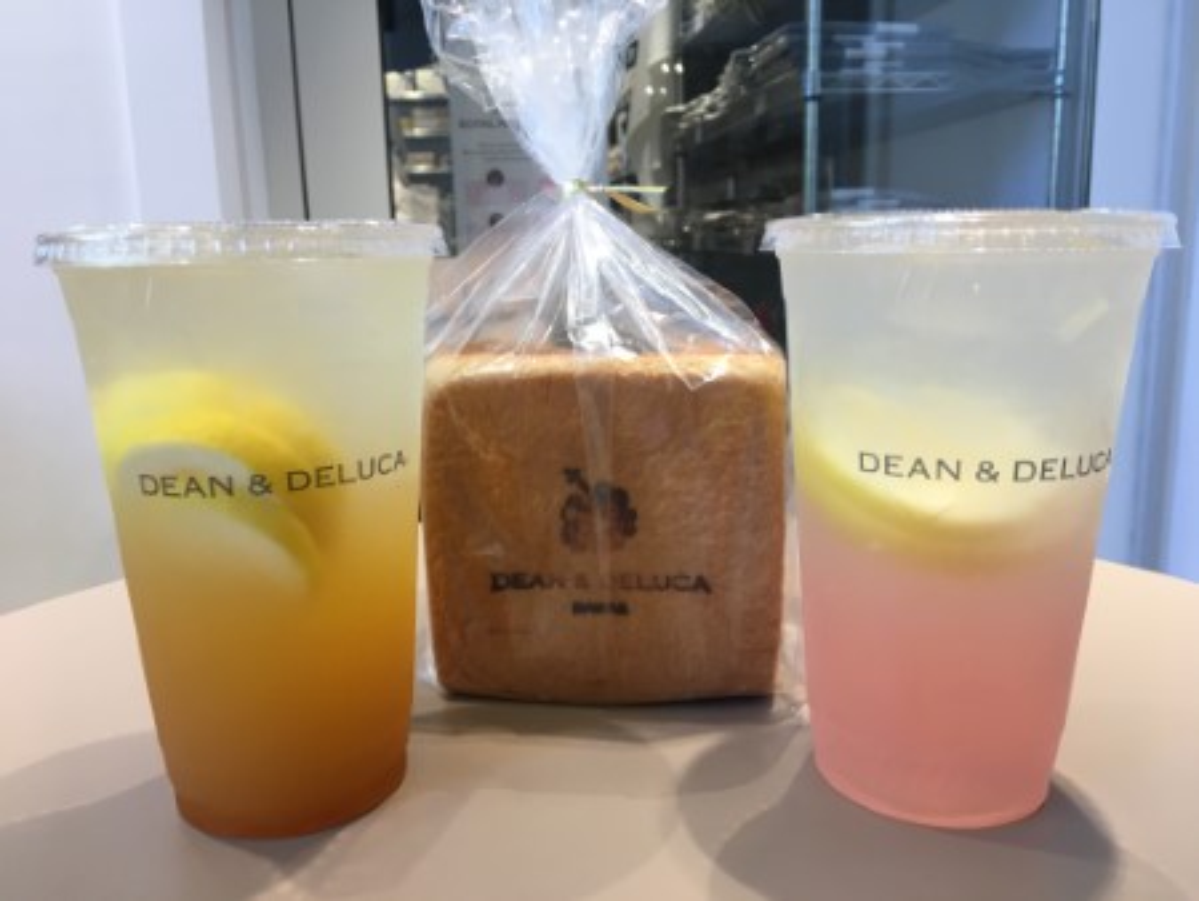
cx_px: 600
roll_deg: +0.5
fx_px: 1005
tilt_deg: -11.7
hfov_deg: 61.6
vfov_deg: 48.3
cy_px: 450
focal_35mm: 29
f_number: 2.2
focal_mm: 4.15
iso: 25
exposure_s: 1/30
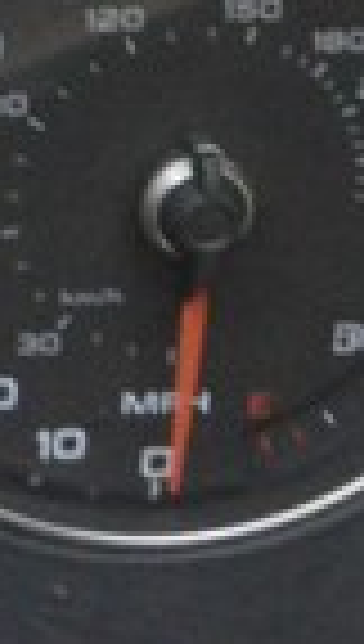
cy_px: 128
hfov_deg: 5.9
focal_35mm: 196
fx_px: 3345
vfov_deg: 10.9
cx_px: -629
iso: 6400
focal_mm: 28
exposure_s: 1/15
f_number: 20
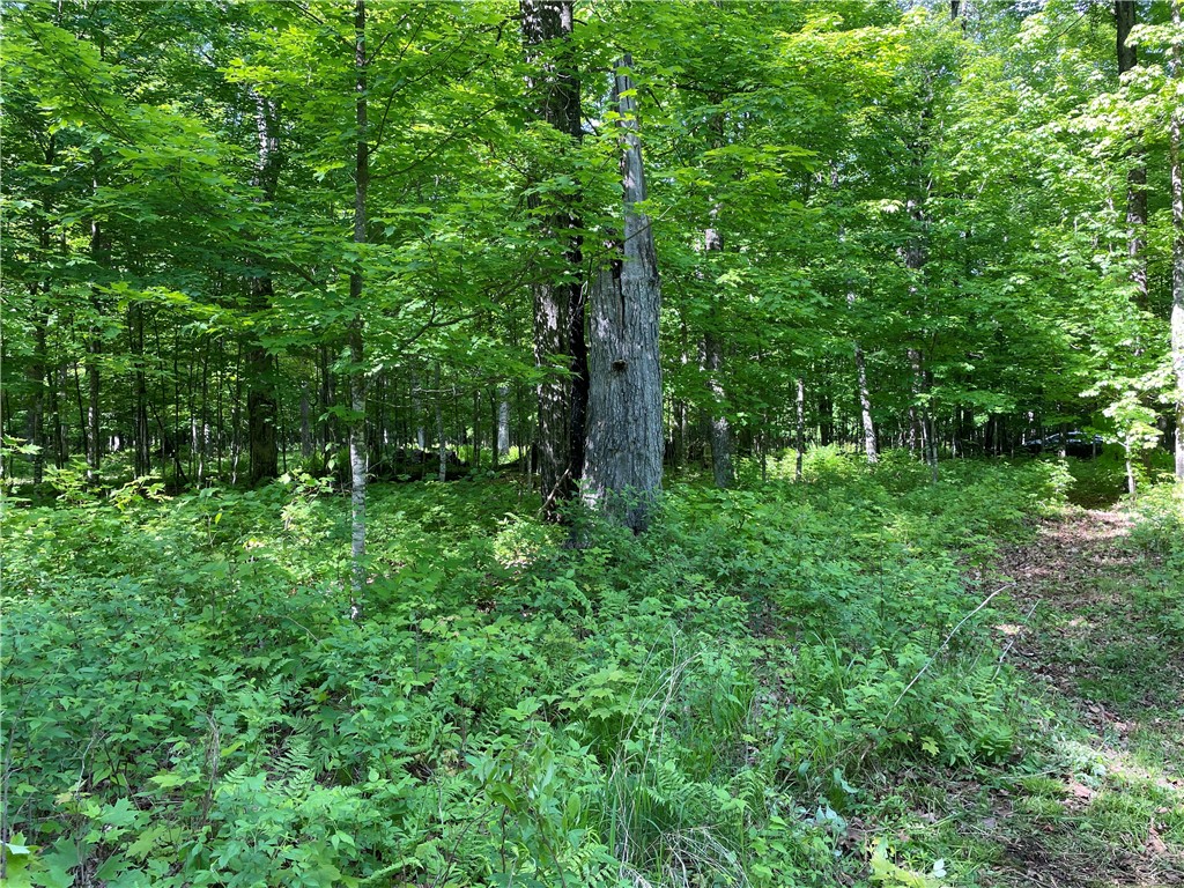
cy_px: 444
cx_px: 592
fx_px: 889
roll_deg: +0.2
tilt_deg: -0.2
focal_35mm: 26
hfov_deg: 67.3
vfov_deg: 53.1
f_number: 1.6
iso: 32
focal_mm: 4.2
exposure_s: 1/121
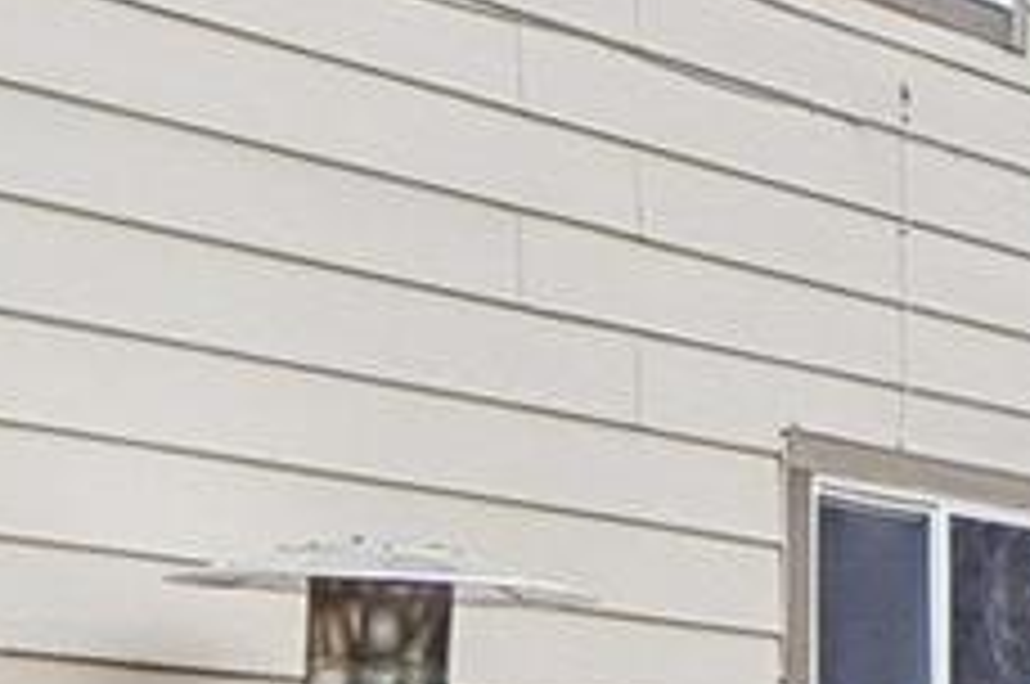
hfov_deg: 16.2
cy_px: 1058
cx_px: 738
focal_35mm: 126
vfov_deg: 10.4
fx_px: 3600
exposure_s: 1/100
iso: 100
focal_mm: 12
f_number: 8
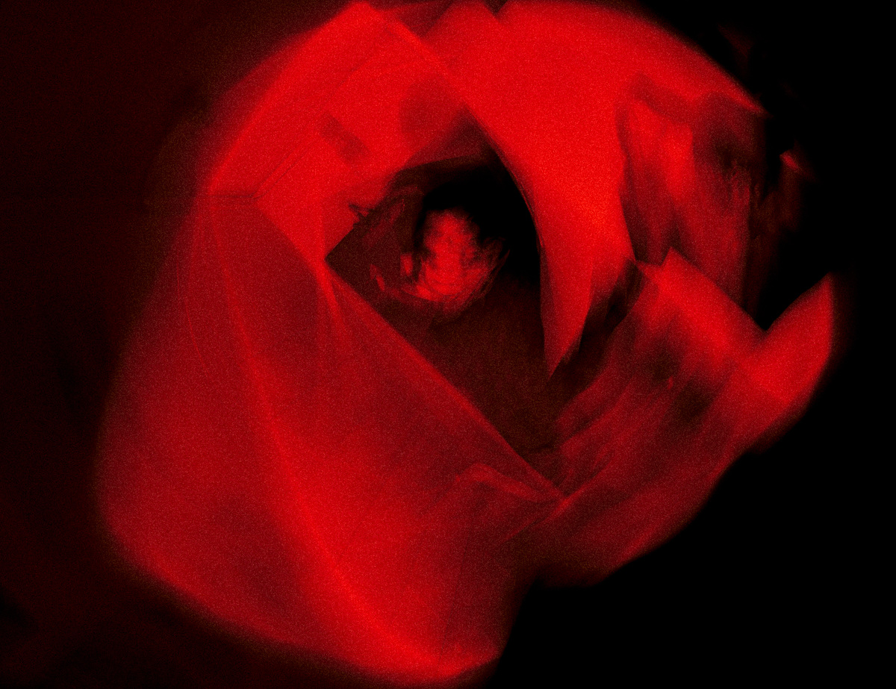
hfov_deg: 59.7
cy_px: 344
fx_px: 775
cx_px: 379
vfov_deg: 47.9
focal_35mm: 30
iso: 100
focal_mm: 18
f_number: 3.5
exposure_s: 1
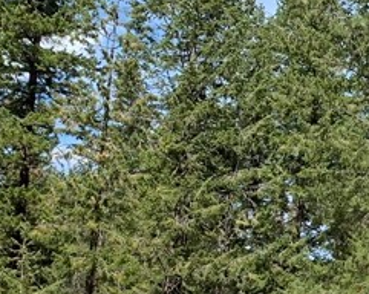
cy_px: 311
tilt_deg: +10.0
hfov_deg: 15.1
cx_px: 695
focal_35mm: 108
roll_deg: -1.3
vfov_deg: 14.0
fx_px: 1178
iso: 25
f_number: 1.8
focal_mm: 4.25
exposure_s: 1/1332
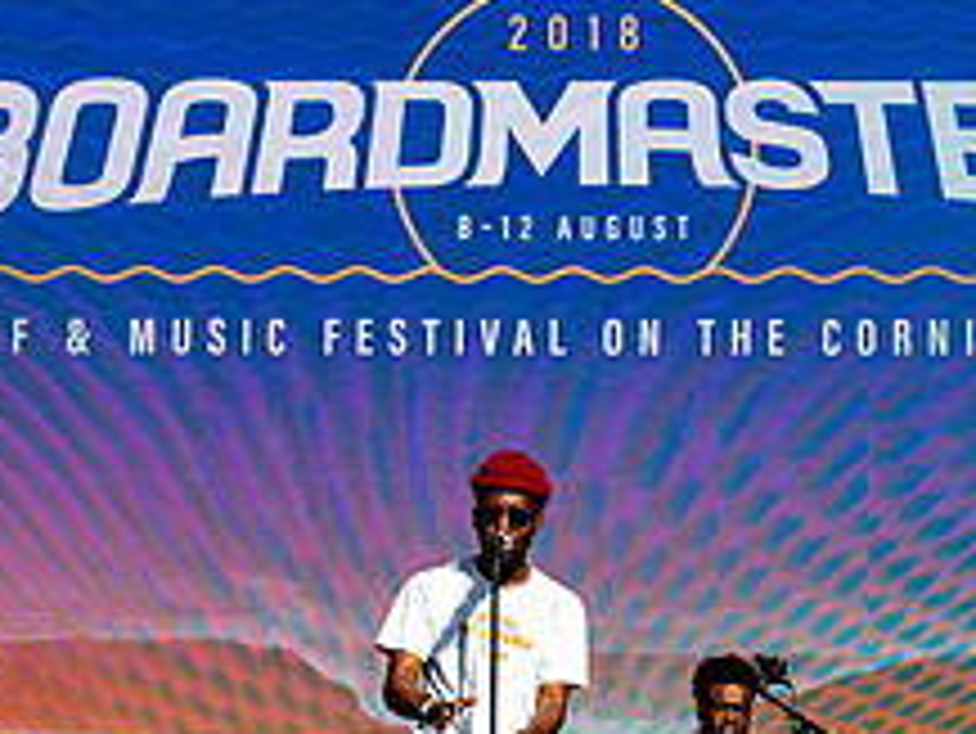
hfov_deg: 9.9
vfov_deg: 7.4
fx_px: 5642
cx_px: 606
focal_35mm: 200
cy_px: 295
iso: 80
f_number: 5.6
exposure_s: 1/500
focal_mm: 70
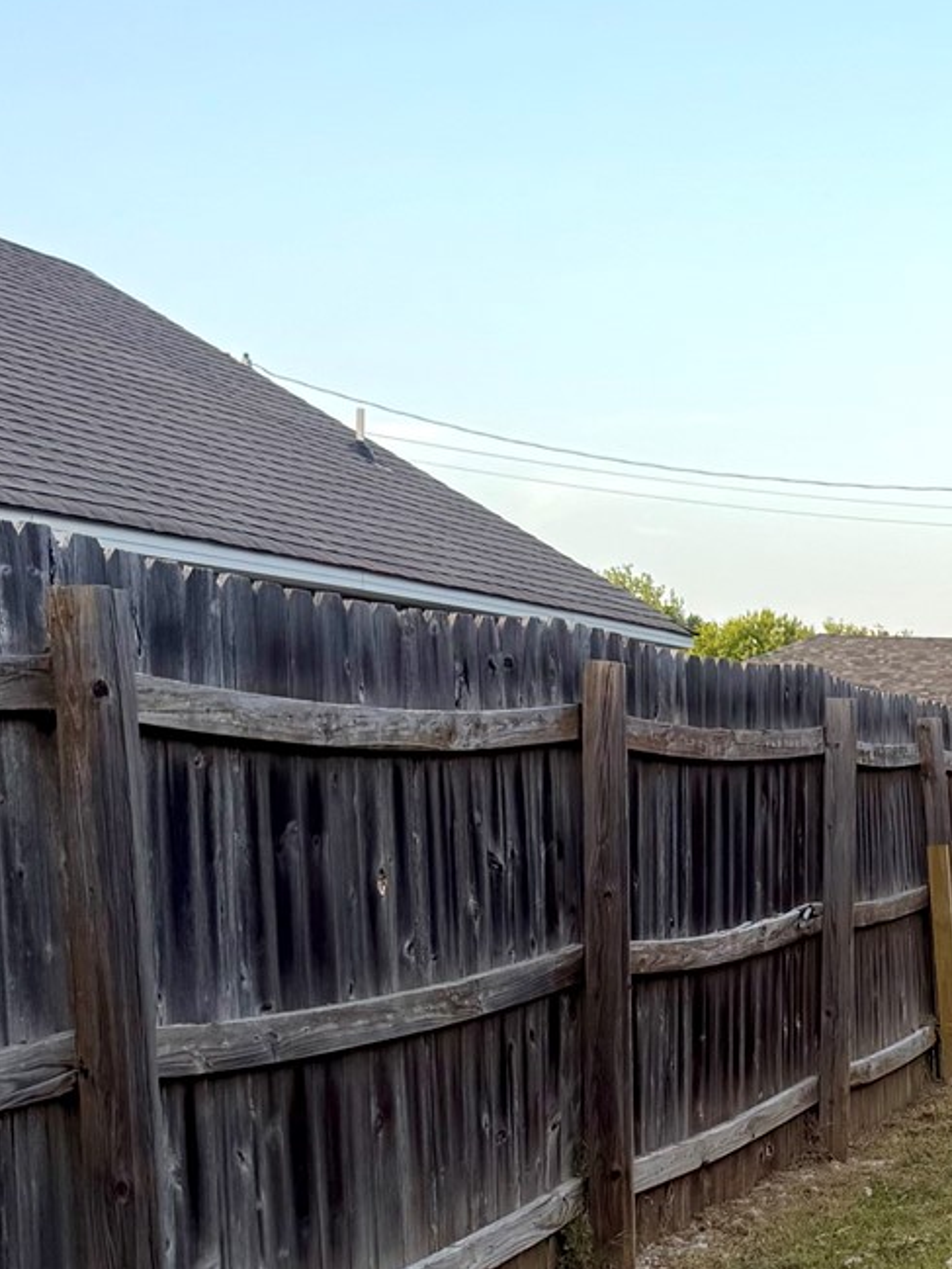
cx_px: 1312
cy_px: 1085
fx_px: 2603
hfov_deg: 18.9
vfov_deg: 26.7
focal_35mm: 71
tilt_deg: -5.7
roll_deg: -0.6
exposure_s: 1/757
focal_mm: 6.76
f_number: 1.78
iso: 80
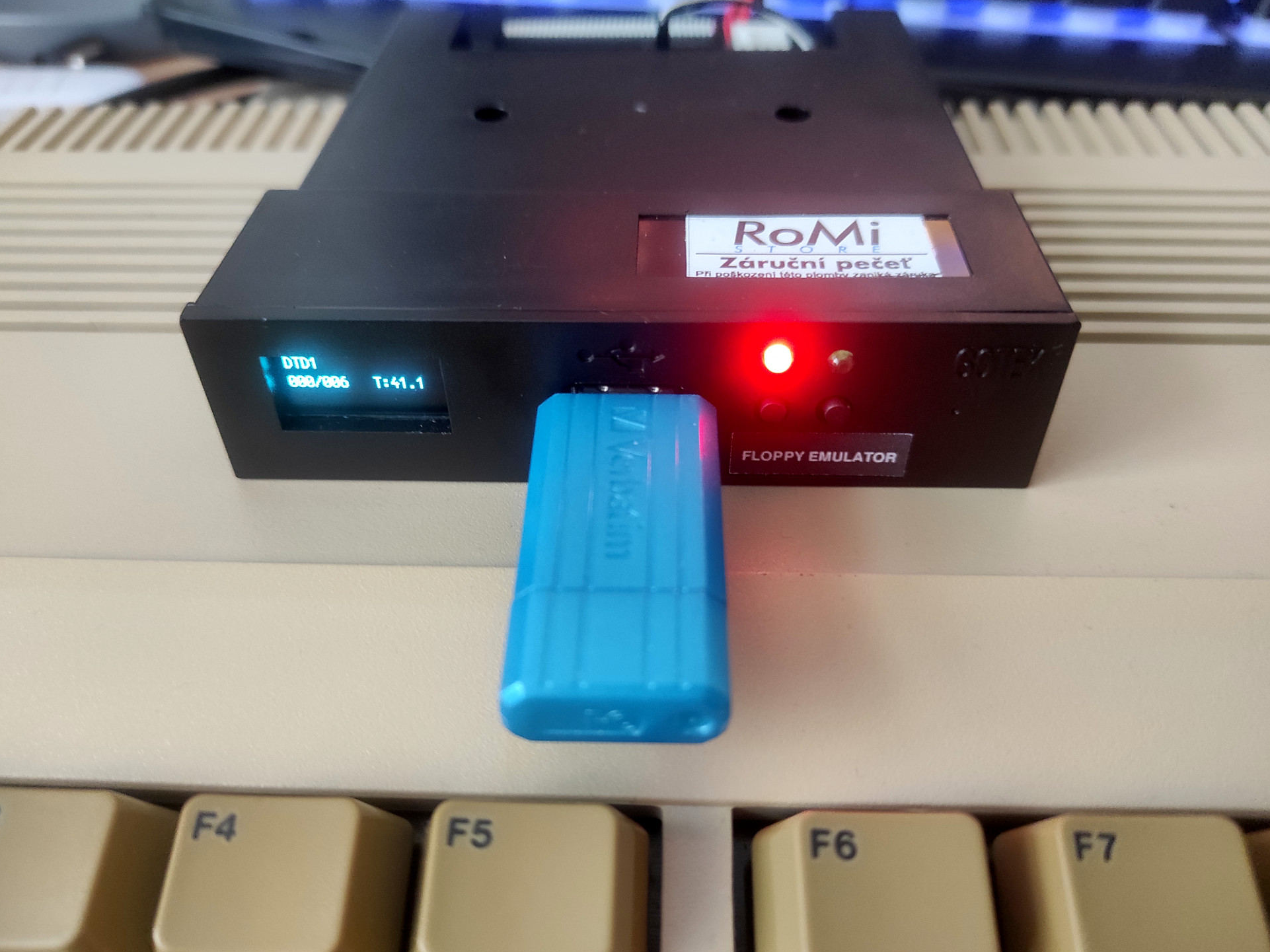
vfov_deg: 53.1
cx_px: 630
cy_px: 477
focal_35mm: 26
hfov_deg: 67.3
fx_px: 954
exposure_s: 1/25
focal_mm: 5.43
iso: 978
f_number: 1.89
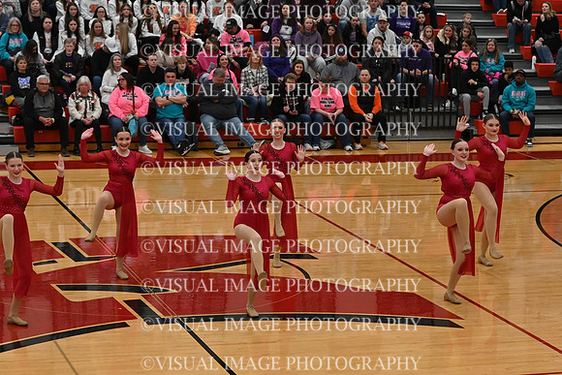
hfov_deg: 19.5
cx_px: 281
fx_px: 1639
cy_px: 188
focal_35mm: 105
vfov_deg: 13.0
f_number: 4
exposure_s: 1/400
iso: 5000
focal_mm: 70
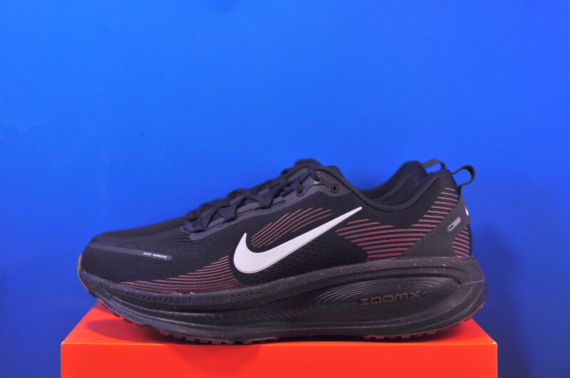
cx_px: 285
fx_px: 1186
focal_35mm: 75
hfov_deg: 27.0
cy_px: 189
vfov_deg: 18.1
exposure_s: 1/320
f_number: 2.5
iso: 250
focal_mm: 50
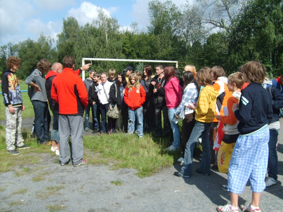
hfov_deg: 52.6
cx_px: 142
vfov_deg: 40.7
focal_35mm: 35
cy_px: 106
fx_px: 286
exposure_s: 1/1000
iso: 50
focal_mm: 5.8
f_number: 2.8
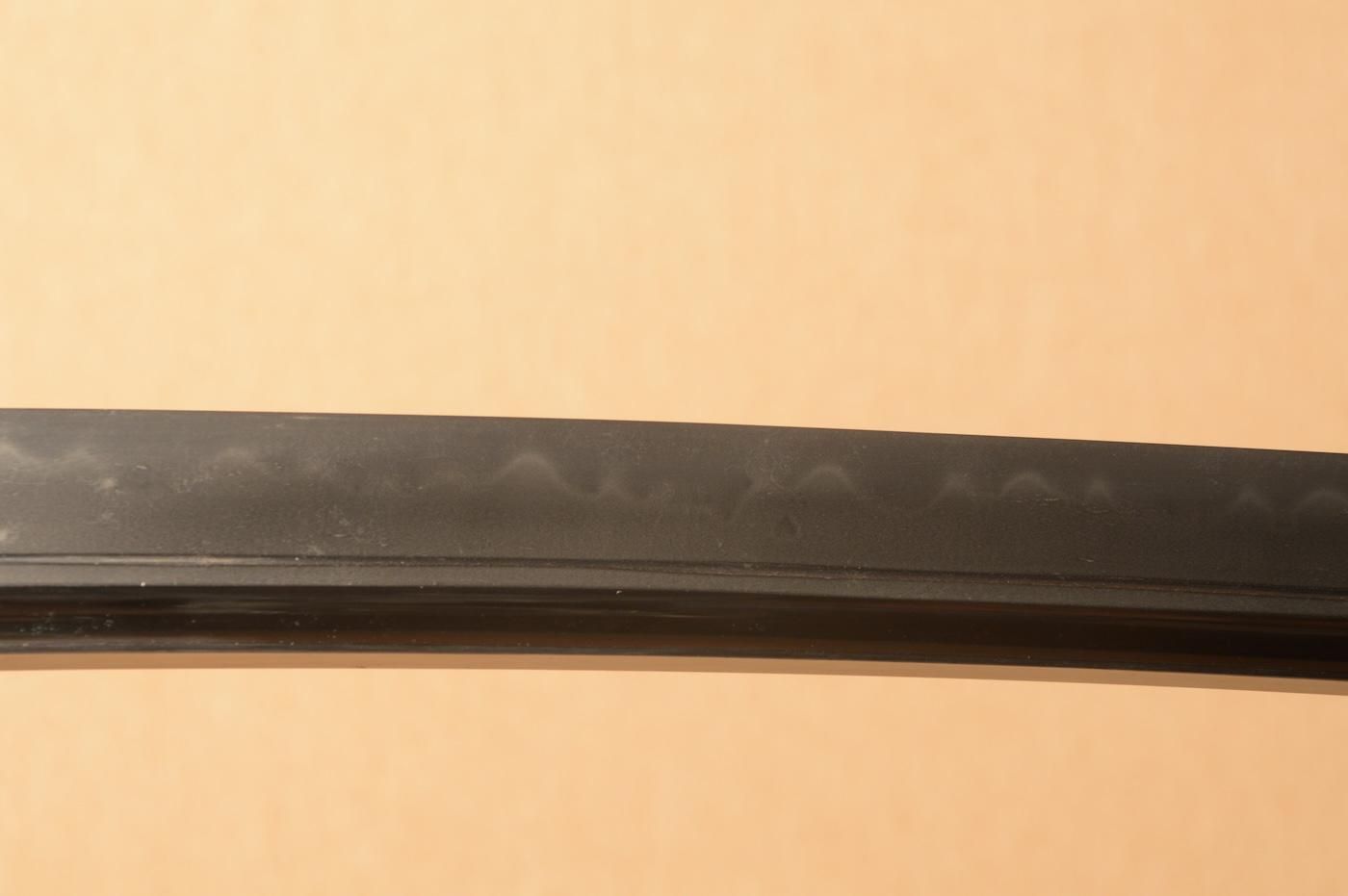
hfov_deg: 16.1
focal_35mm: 128
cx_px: 674
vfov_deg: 10.7
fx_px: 4770
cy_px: 448
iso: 400
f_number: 11
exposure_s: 1/1.6
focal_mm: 85
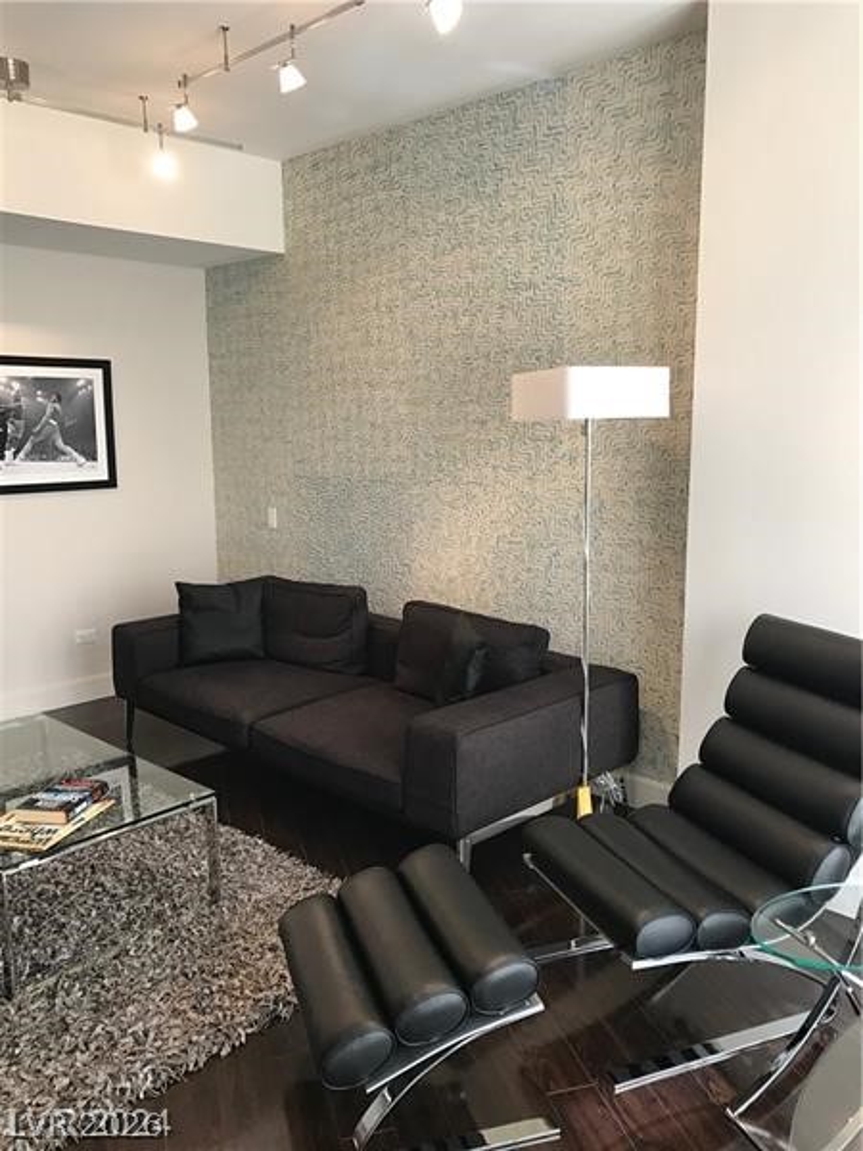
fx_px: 931
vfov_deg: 63.4
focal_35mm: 28
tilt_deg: -7.9
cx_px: 432
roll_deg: +0.6
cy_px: 576
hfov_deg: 49.7
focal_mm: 3.99
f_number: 1.8
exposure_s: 1/30
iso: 32
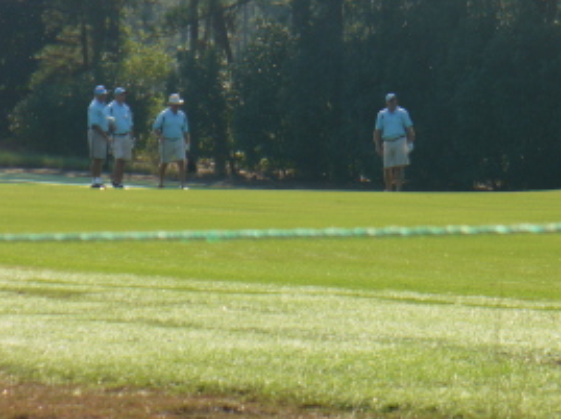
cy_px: 181
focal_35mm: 291
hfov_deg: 6.8
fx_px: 4710
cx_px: 348
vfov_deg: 5.1
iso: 80
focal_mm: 36.6
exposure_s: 1/400
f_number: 4.5
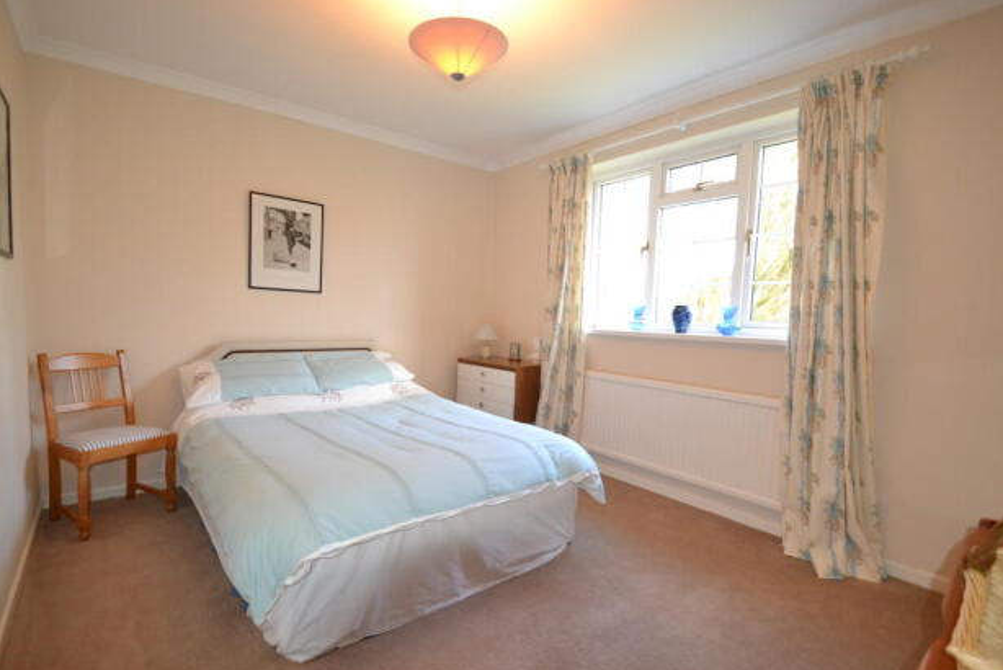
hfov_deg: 96.7
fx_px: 446
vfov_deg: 73.8
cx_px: 509
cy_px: 341
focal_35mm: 16
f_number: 3.5
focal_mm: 10
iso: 1250
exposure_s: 1/60
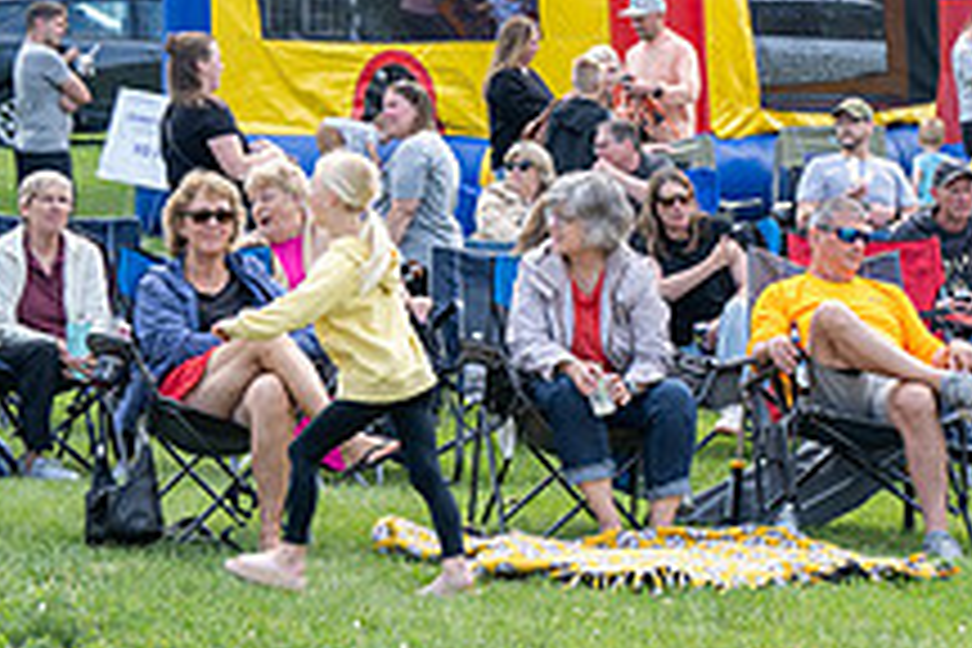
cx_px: 1048
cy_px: 70
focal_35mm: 188
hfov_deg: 10.8
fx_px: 5076
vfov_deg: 7.3
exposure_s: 1/250
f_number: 5
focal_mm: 70
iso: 320
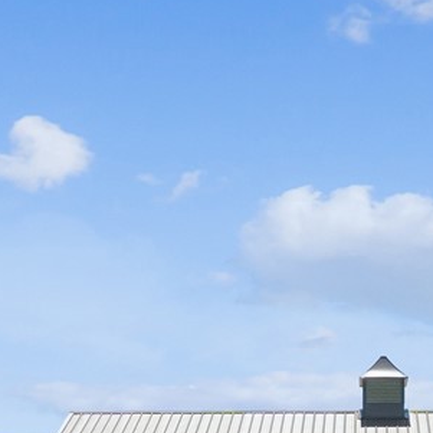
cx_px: 337
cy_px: 586
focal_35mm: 91
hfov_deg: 18.9
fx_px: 1288
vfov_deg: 17.7
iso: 640
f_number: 9
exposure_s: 1/2500
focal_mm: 19
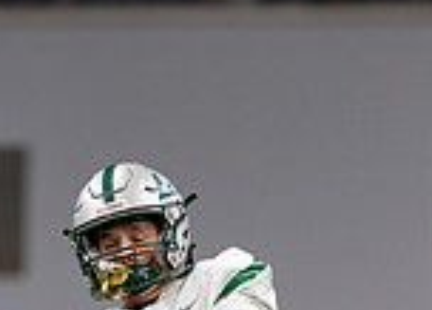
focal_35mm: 546
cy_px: 512
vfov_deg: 2.6
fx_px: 6708
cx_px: 105
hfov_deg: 3.7
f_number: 1.8
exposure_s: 1/1000
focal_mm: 135
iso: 640
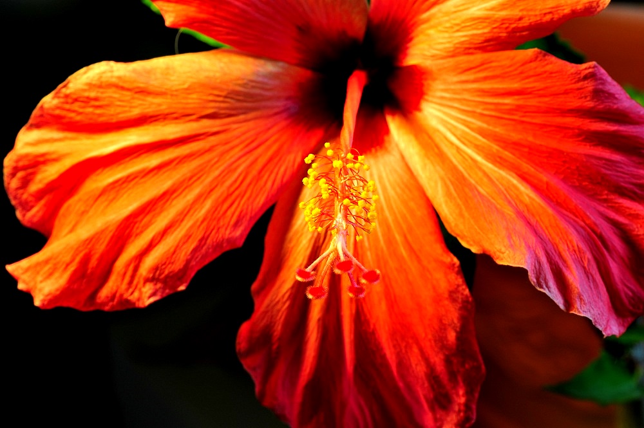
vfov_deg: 13.0
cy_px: 214
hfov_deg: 19.5
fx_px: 1877
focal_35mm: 105
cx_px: 322
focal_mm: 105
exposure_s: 1.6
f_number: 22
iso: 200
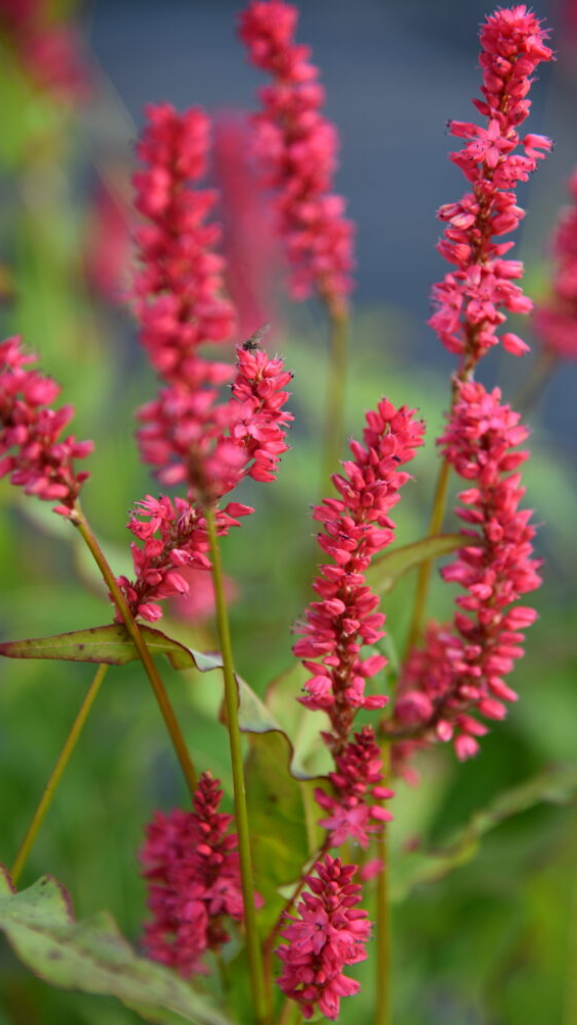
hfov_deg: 10.5
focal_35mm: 115
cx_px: 351
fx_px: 3127
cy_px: 534
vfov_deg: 18.6
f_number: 4
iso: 100
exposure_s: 1/250
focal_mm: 105
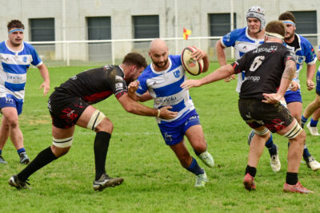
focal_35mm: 130
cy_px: 106
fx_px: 1156
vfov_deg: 10.6
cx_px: 160
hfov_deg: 15.8
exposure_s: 1/1000
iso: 640
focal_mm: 130
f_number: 5
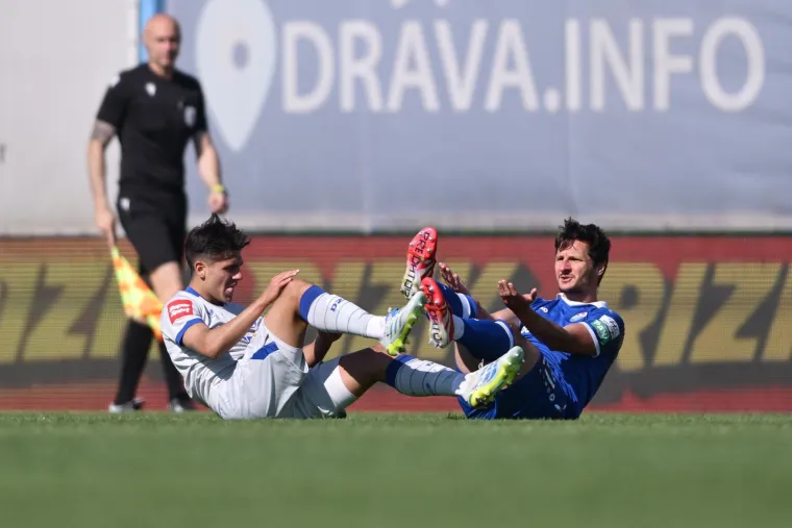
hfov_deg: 5.2
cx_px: 396
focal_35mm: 400
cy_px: 264
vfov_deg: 3.4
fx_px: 8801
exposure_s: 1/2500
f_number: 2.8
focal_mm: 400
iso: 100
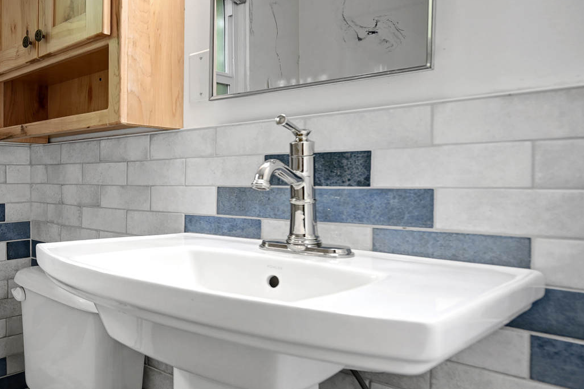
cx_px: 59
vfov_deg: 46.4
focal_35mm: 28
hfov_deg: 56.5
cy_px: 212
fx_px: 454
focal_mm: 14
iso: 320
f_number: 4
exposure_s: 1/60
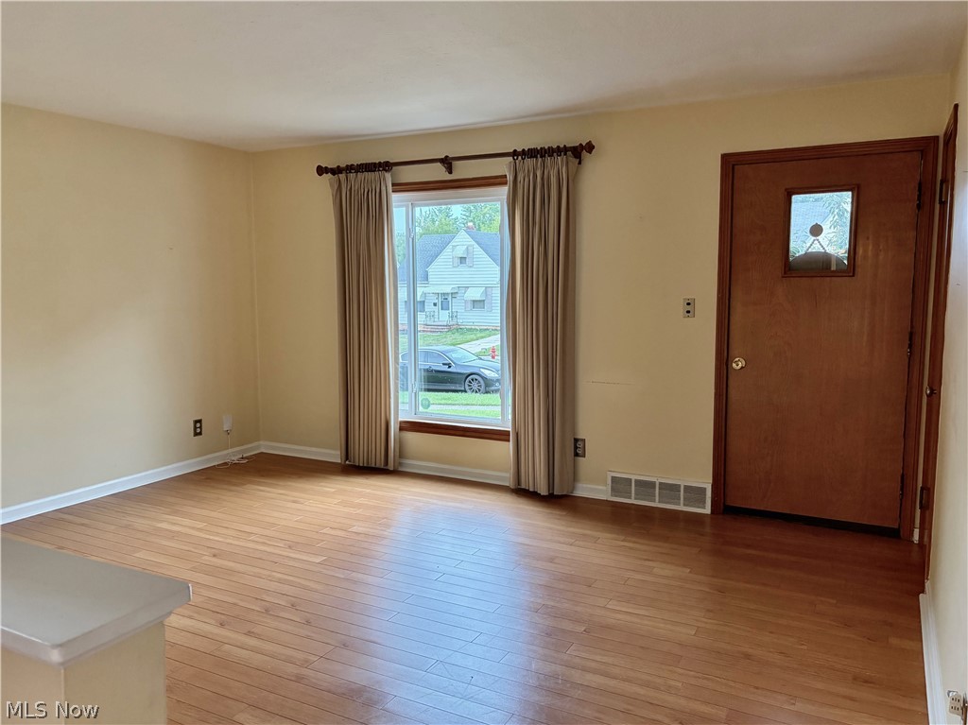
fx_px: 727
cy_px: 362
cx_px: 484
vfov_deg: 53.0
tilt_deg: -5.5
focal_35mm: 26
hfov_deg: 67.3
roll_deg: +1.5
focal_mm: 5.96
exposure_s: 1/120
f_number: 1.6
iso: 200
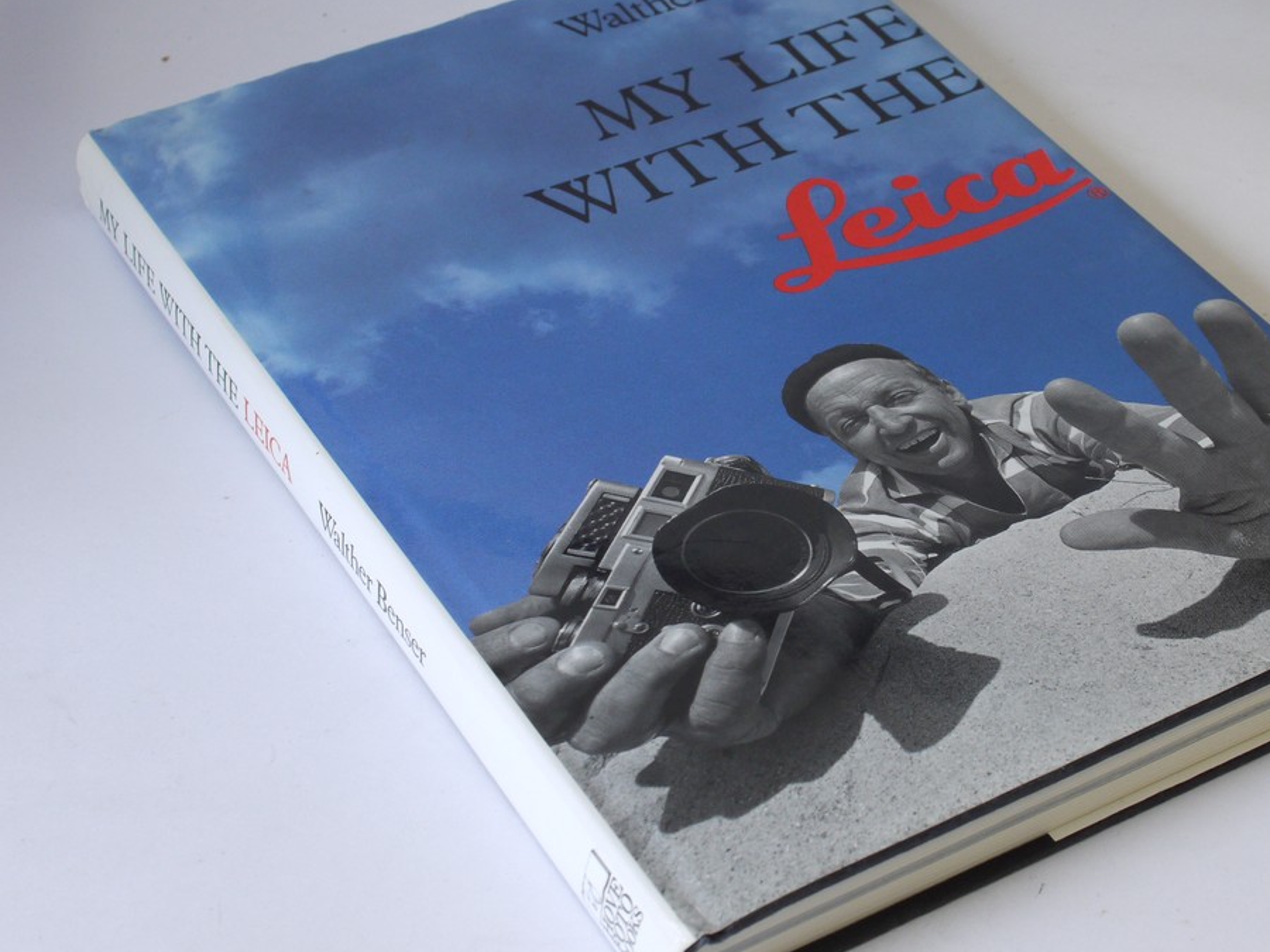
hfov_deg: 24.3
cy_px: 447
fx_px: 2935
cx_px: 824
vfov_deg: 18.4
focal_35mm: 80
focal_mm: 30
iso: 400
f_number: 8
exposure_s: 1/50
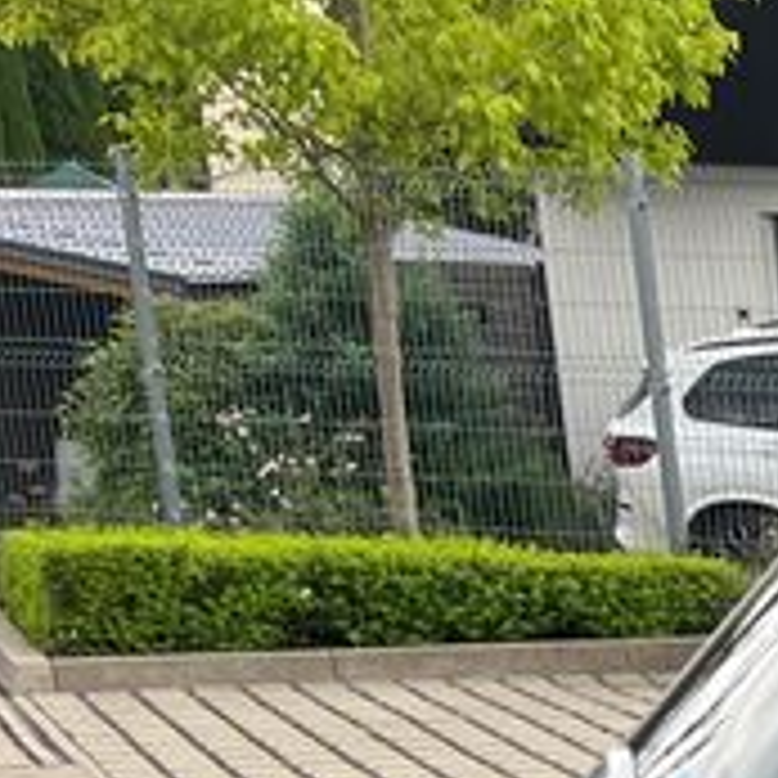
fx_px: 3458
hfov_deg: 10.1
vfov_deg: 11.7
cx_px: 2186
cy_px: 1489
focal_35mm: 136
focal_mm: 5.1
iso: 50
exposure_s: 1/432
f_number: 1.6
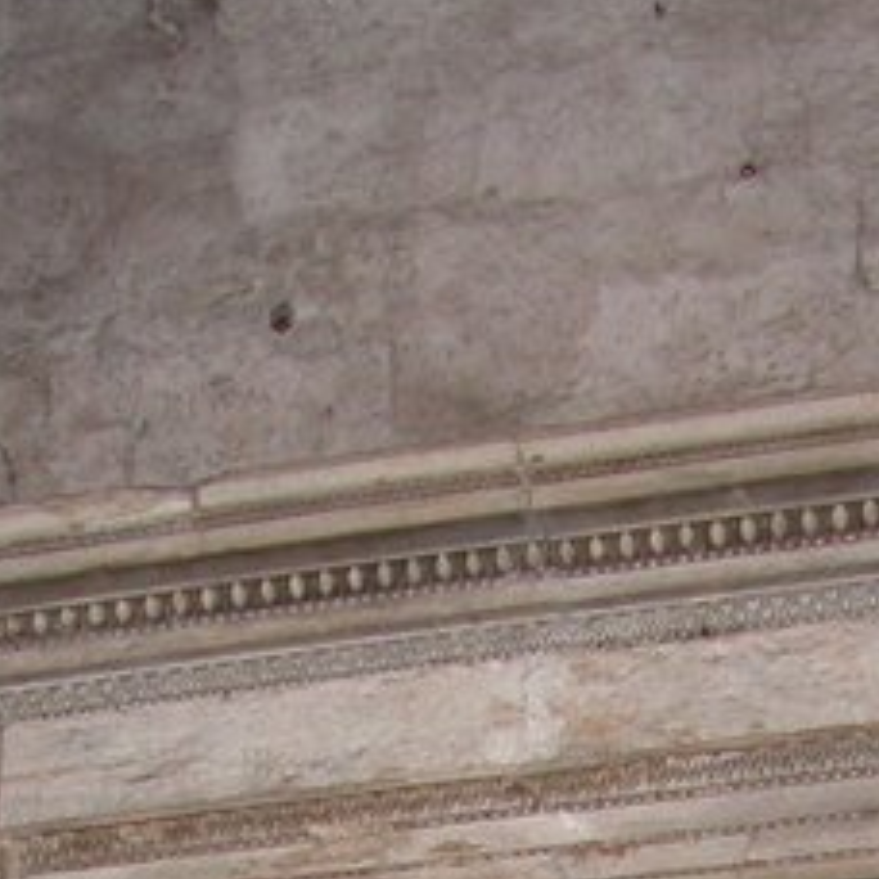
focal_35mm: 139
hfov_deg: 12.5
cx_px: 640
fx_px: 3993
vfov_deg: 11.1
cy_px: 1893
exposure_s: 1/30
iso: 100
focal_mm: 8.9
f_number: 2.8
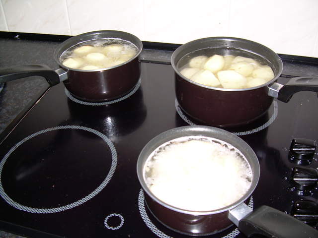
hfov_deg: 49.0
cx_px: 159
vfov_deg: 37.7
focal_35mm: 38
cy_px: 119
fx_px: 349
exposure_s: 1/60
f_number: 2.8
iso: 50
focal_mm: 6.3
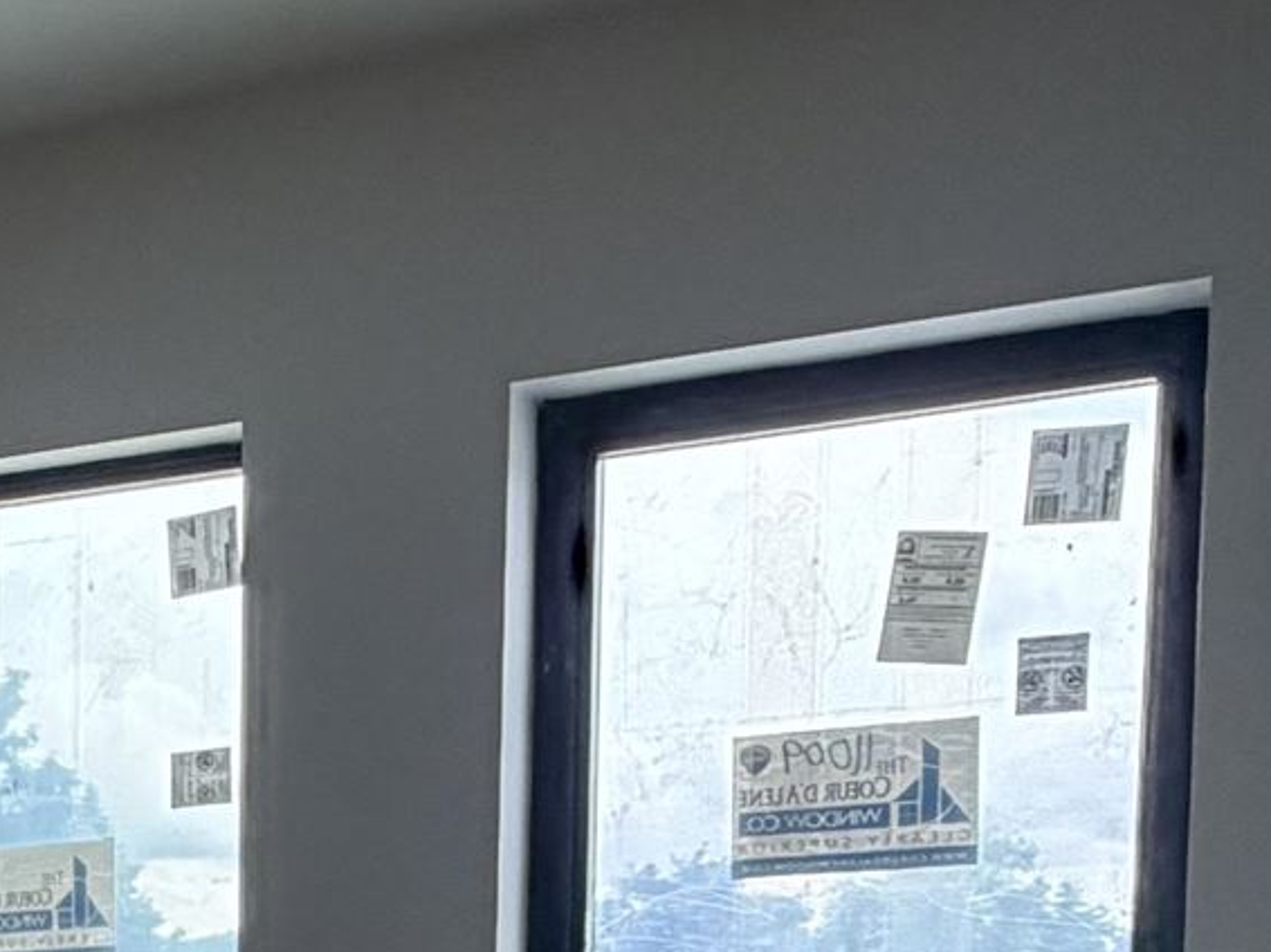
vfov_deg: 17.8
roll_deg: +1.1
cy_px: 1322
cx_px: -332
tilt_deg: -4.2
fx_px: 2789
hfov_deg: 23.1
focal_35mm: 76
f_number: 2.2
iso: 100
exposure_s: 1/121
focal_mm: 2.22
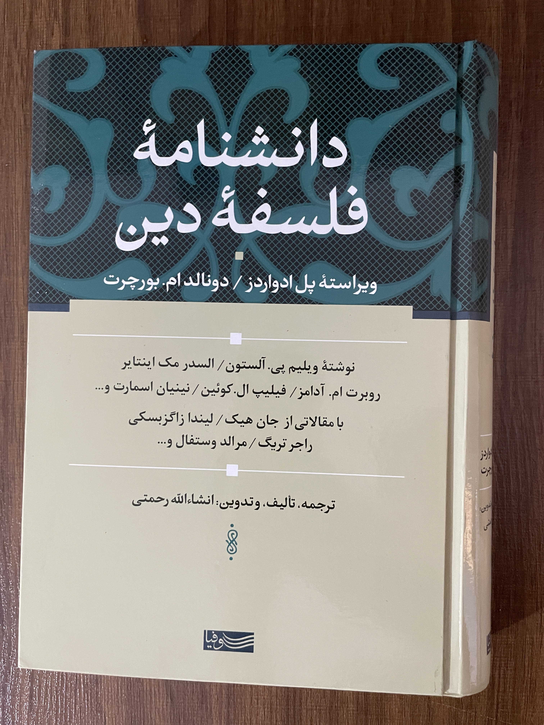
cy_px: 362
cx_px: 272
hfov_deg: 53.1
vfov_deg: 67.3
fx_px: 545
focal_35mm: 26
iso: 640
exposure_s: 1/40
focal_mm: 4.2
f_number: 1.6
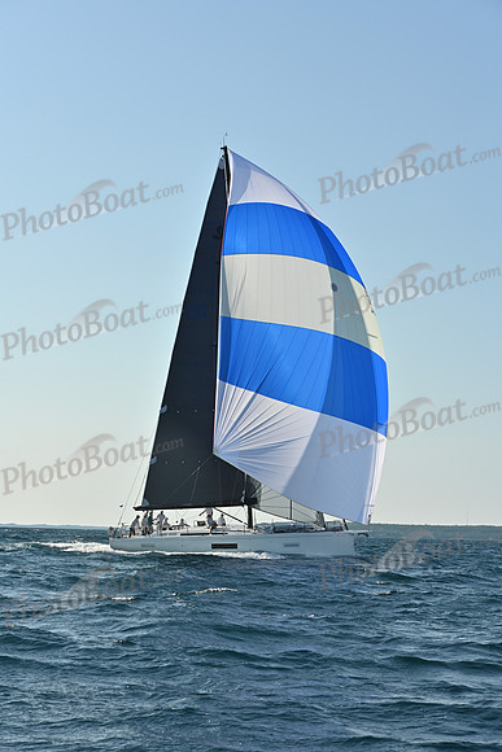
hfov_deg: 18.2
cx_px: 251
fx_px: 1568
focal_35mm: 75
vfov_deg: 27.0
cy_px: 376
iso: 320
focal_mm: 75
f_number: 7.1
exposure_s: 1/1600
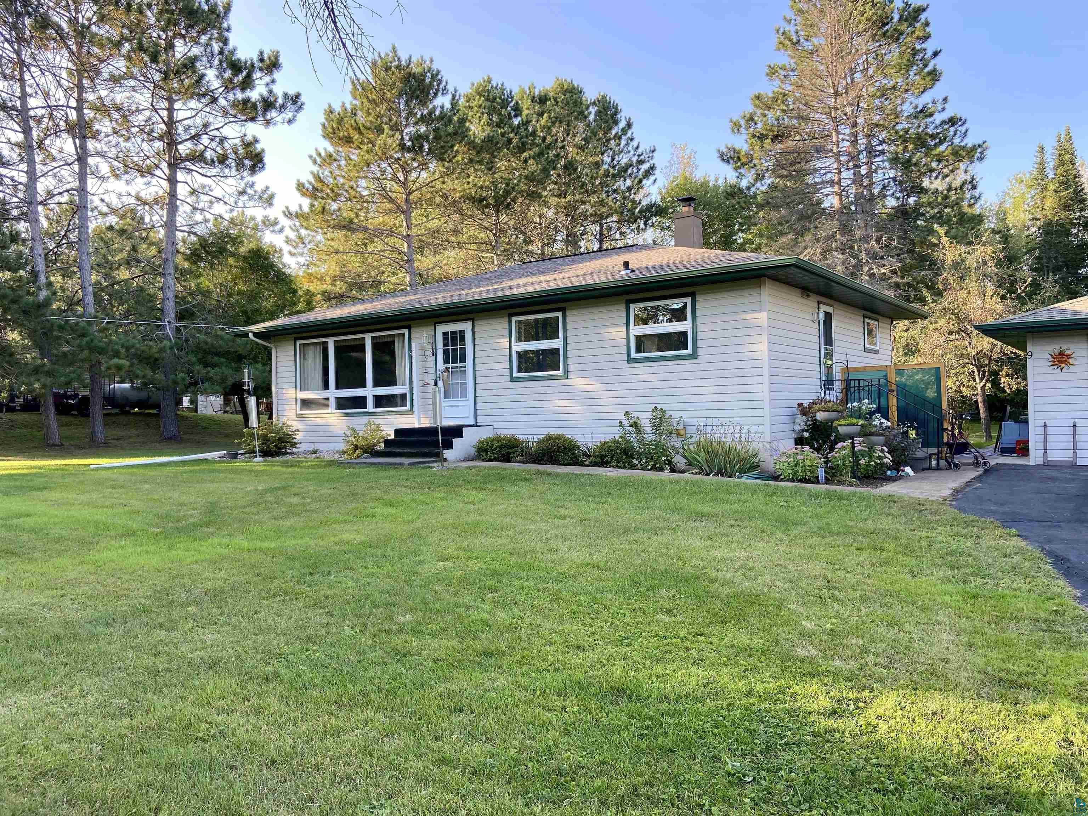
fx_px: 817
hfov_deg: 67.3
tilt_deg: +0.2
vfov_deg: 53.1
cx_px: 544
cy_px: 408
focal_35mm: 26
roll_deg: +1.6
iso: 32
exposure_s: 1/195
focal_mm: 4.25
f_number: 1.8
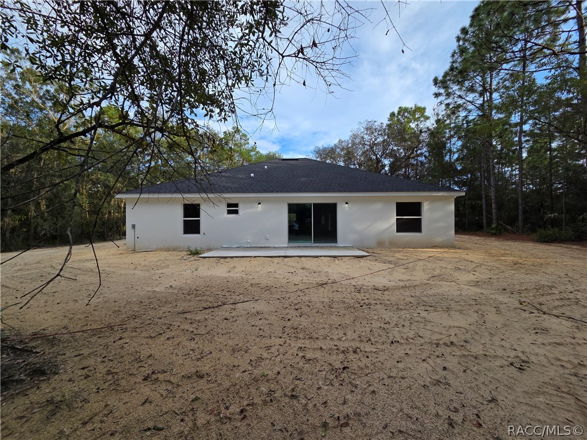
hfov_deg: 106.2
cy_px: 220
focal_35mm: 13
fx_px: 220
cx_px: 294
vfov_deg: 89.9
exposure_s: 1/892
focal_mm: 2.2
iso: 50
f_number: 2.2
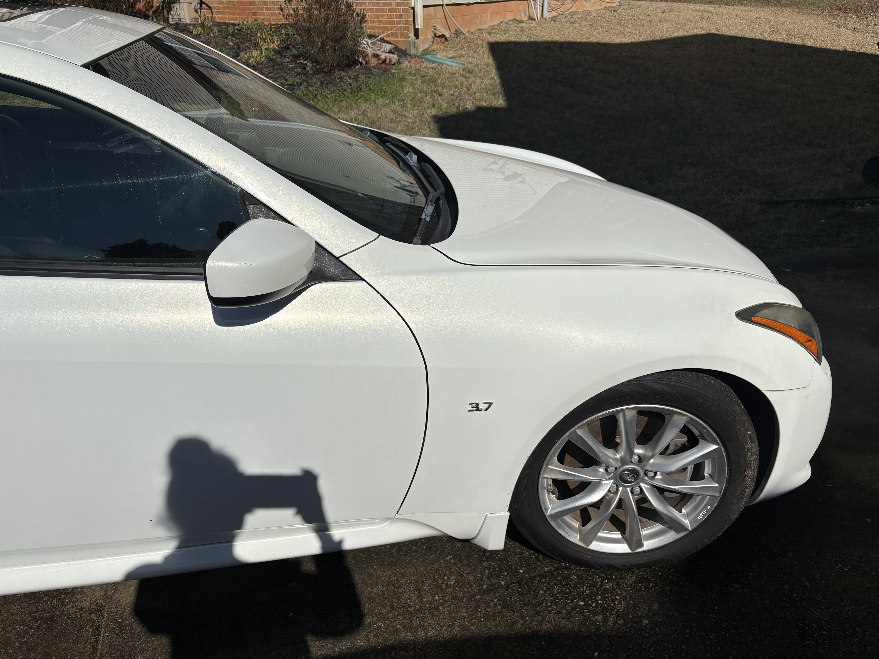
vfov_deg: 53.1
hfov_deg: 67.3
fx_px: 660
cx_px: 440
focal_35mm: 26
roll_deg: +1.7
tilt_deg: -23.4
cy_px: 330
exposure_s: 1/10101
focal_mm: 5.96
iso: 32
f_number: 1.6
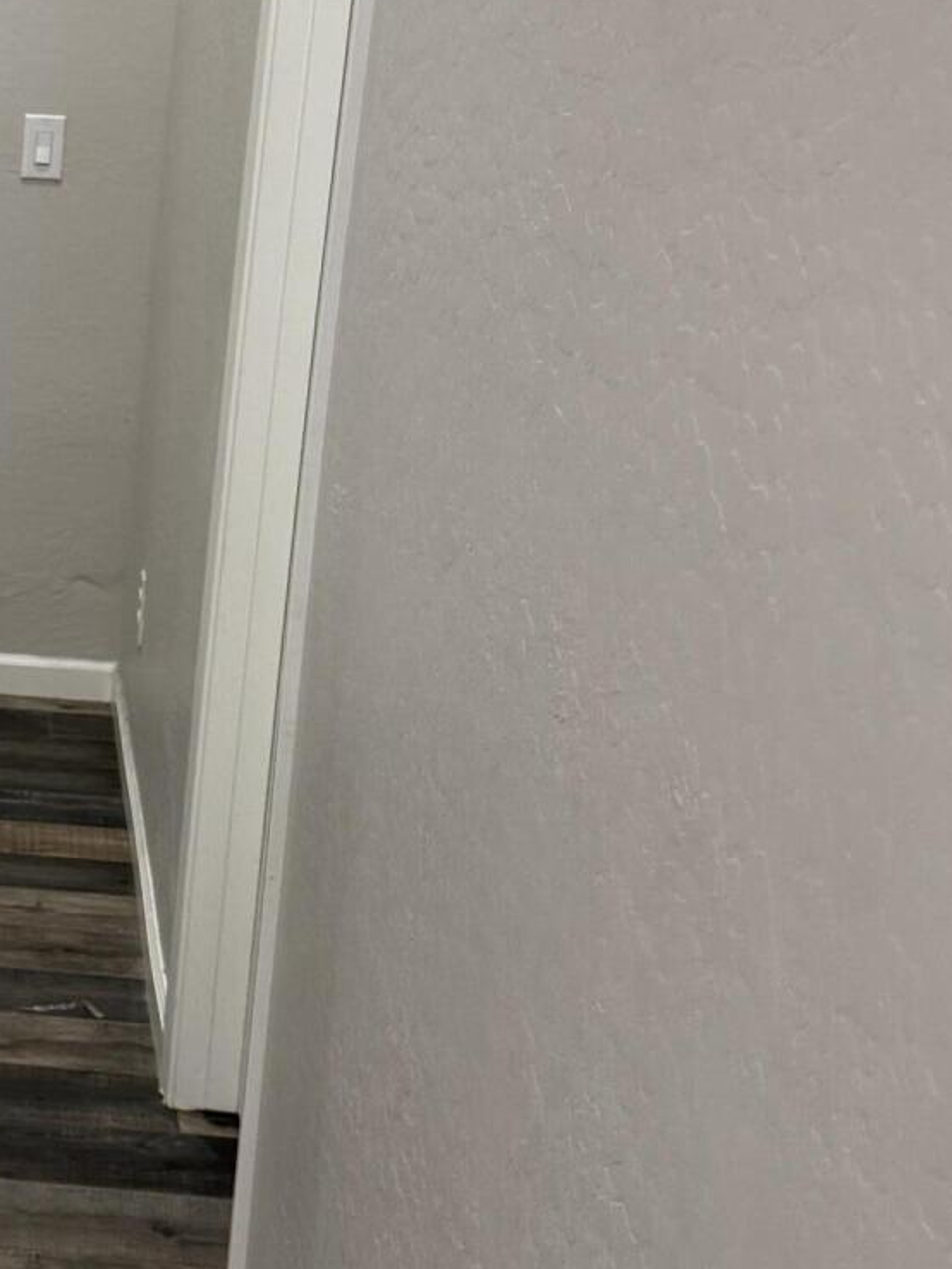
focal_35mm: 65
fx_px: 2382
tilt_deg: -12.5
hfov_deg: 21.2
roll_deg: -4.8
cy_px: 569
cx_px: -156
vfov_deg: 29.8
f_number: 1.78
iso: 200
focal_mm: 6.76
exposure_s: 1/94
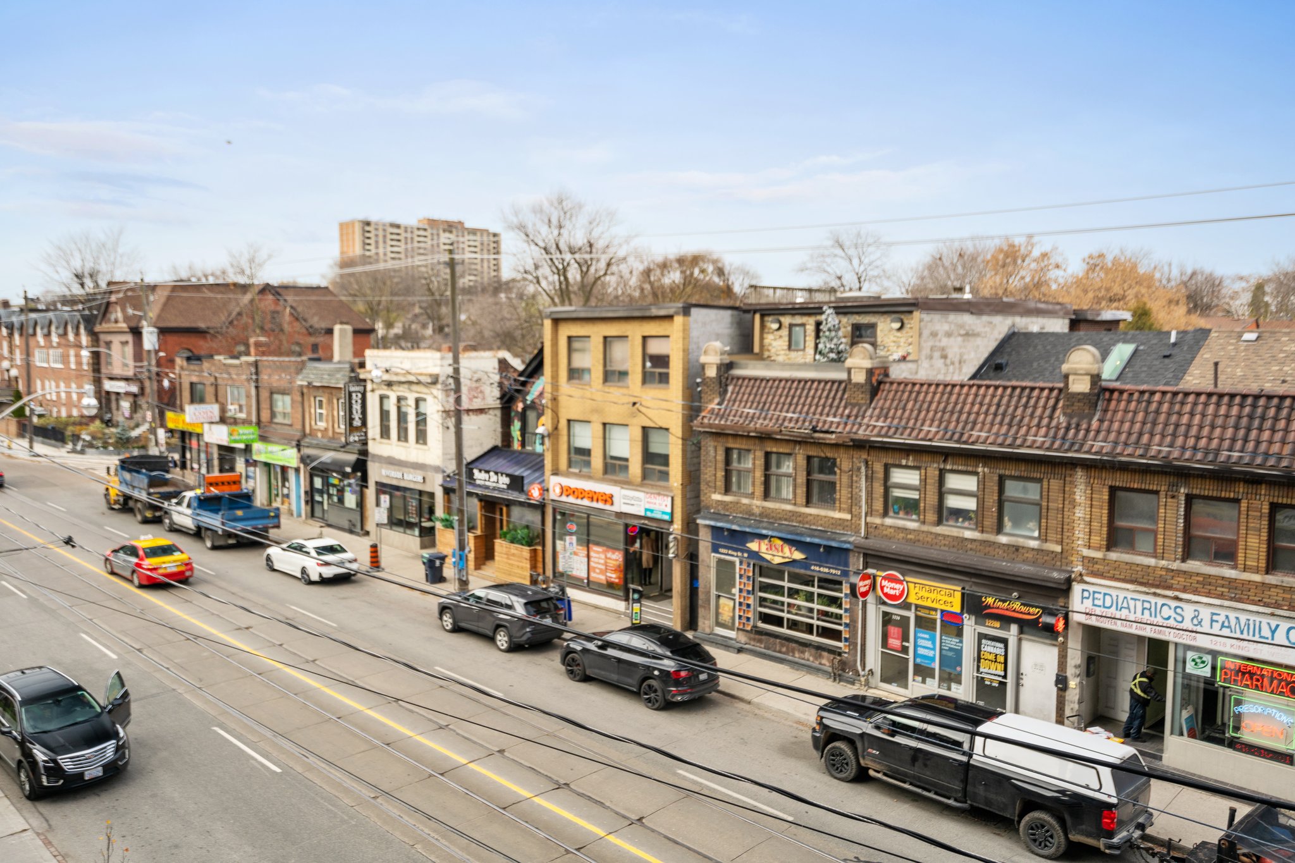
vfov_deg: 47.9
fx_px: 971
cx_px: 648
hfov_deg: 67.4
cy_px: 432
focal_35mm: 27
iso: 100
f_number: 4
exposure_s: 1/320
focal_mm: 27
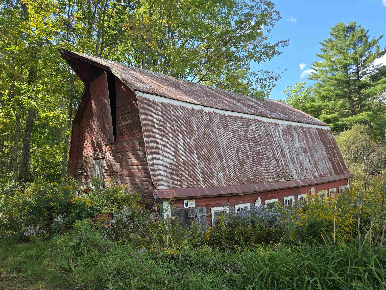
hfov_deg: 73.9
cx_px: 193
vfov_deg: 58.9
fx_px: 256
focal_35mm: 23
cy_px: 145
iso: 80
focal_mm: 6.3
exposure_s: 1/1681
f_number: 1.7
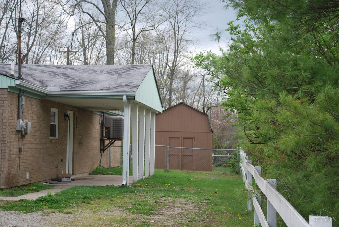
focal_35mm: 68
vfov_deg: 20.2
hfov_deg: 29.8
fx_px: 636
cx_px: 170
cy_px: 114
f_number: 5.6
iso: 100
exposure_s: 1/125
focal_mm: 45
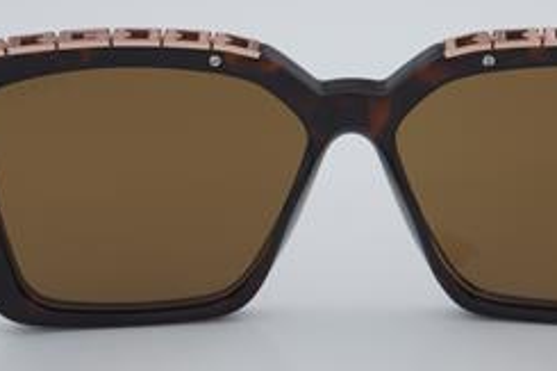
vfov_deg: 15.9
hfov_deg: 23.6
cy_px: 182
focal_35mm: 86
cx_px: 352
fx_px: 1327
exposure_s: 1/4
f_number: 29
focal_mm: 35
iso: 100
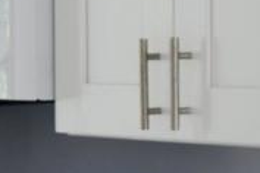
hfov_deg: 6.6
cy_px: 33
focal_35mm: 312
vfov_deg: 4.4
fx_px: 2253
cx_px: 44
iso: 400
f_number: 5.6
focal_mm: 36
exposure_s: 1/125
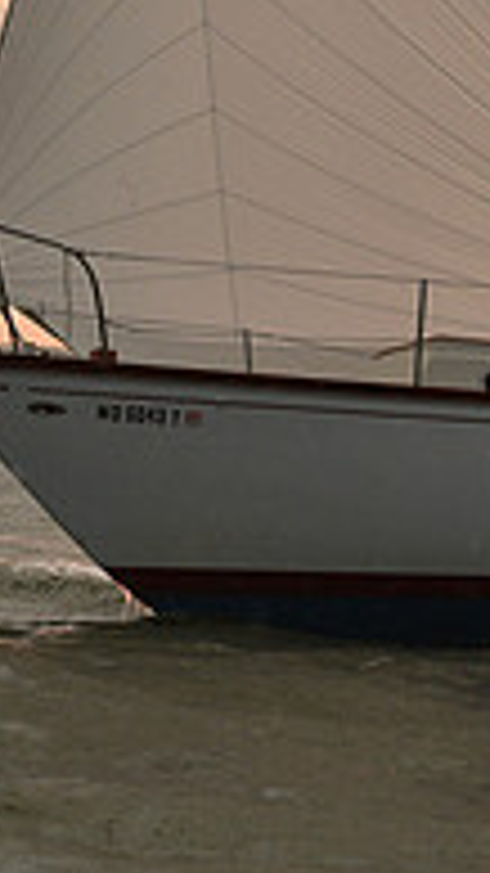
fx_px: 5063
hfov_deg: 5.5
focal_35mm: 219
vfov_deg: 9.8
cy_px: 250
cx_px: 261
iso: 400
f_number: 6.3
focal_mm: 70
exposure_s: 1/500
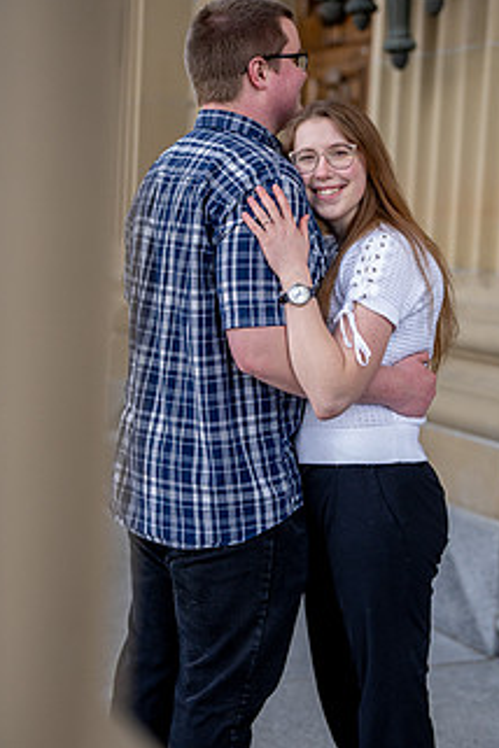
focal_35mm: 70
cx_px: 170
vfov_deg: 28.8
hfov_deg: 19.4
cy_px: 368
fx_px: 1455
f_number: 1.8
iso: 1250
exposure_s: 1/6400
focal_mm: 50
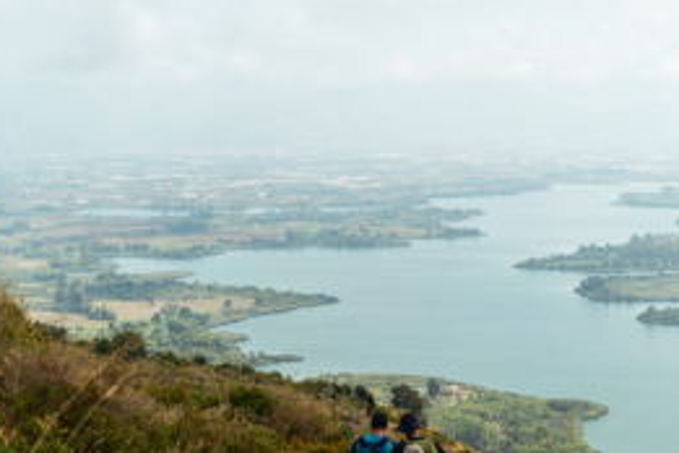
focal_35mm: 75
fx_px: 1411
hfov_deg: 27.0
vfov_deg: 18.1
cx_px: 385
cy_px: 351
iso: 100
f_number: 5
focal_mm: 46.5
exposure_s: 1/100
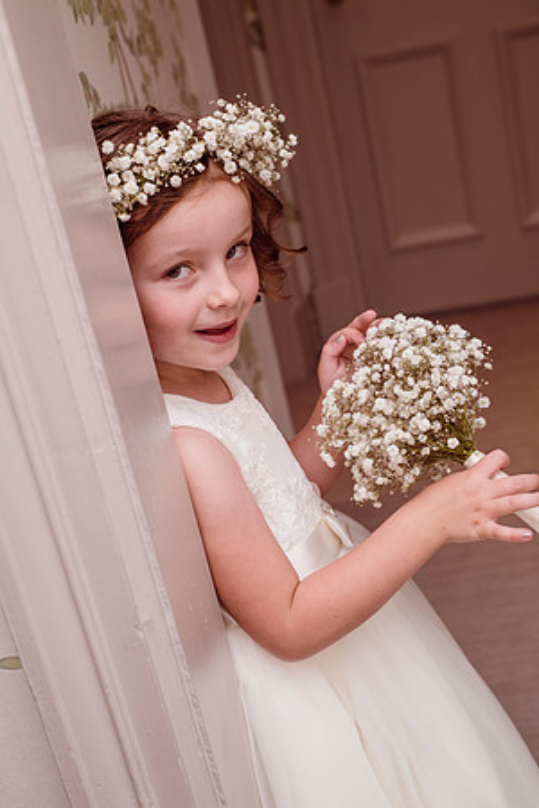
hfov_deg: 27.0
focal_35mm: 50
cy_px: 404
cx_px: 270
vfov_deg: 39.6
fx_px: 1123
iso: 320
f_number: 5.6
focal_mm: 50
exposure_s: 1/60
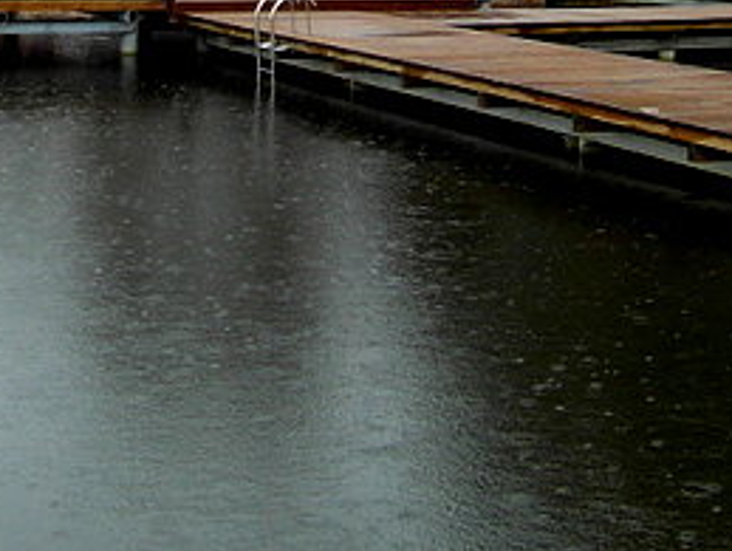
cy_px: -113
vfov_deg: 18.8
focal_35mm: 74
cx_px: 297
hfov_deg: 26.2
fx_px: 1567
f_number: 3.2
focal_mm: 4
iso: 100
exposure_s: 1/125
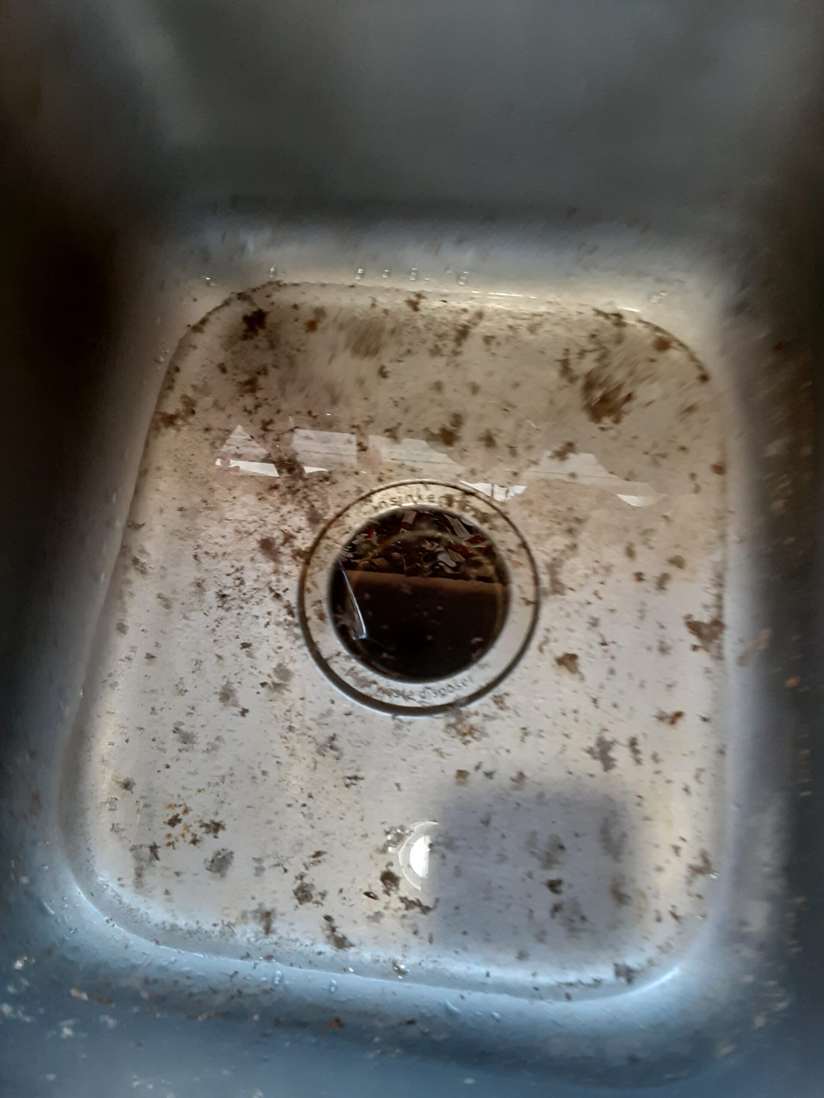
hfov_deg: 51.4
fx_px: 857
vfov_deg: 65.3
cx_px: 412
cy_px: 549
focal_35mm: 27
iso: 250
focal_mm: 2.91
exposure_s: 1/40
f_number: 1.9
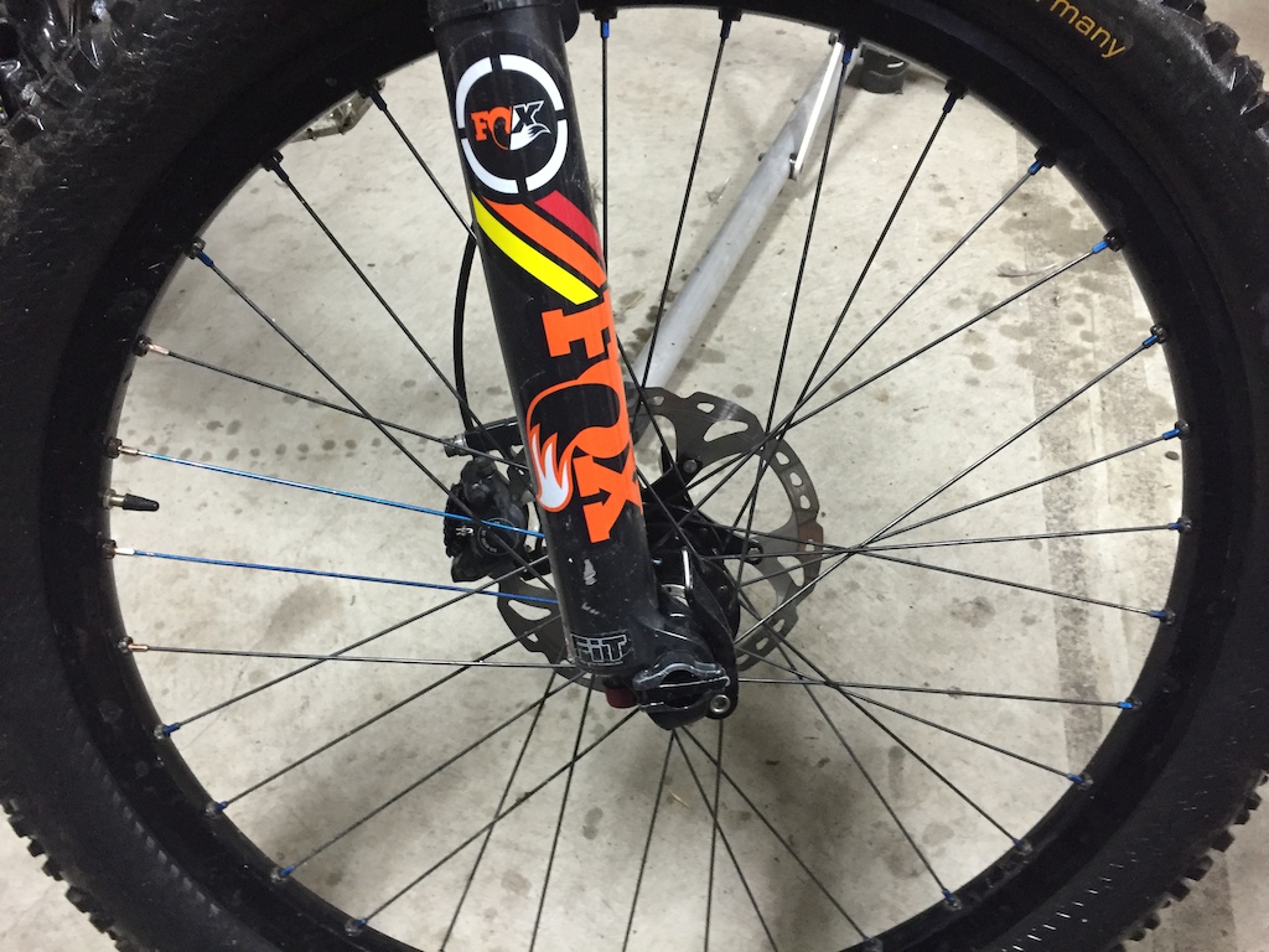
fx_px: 1063
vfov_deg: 48.2
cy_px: 476
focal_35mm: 29
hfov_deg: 61.7
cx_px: 634
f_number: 2.2
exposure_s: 1/24
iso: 250
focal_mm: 4.15
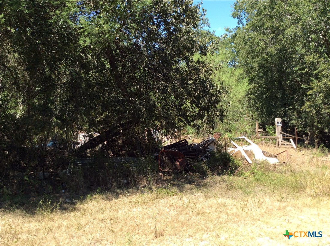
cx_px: 165
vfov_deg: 44.0
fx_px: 305
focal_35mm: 32
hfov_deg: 56.9
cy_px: 123
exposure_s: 1/497
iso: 32
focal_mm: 3.3
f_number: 2.4
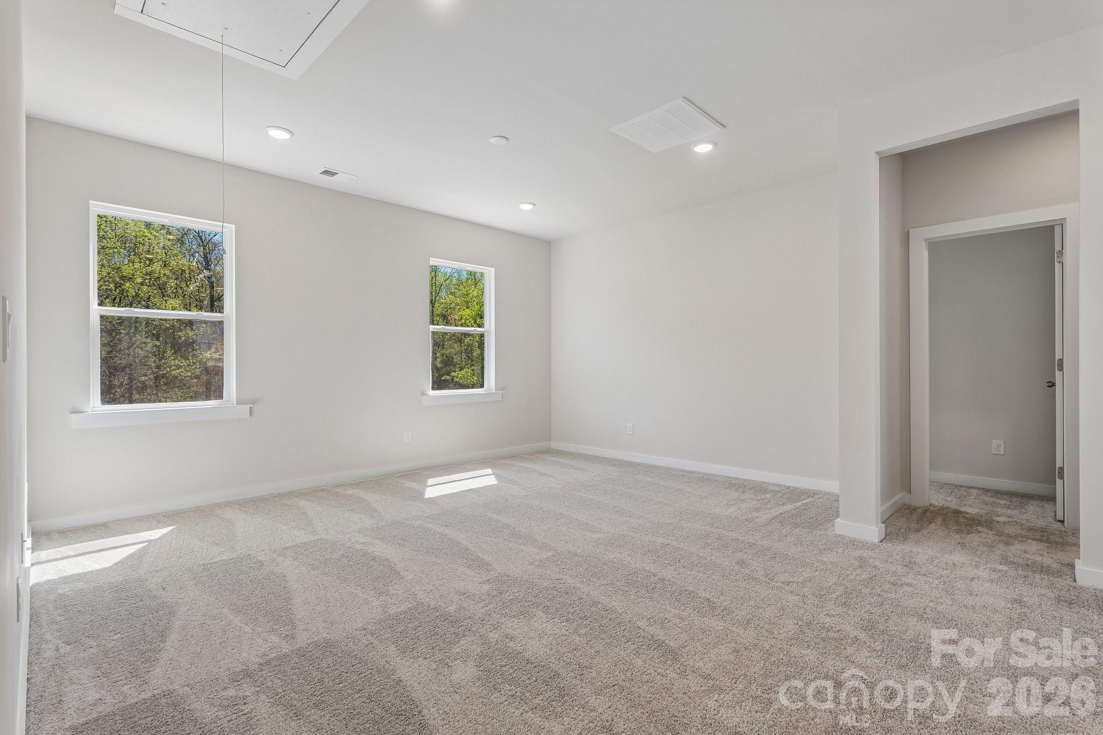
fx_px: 490
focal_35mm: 16
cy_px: 368
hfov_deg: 96.7
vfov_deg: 73.7
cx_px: 552
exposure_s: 1/40
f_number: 8
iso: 400
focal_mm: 16
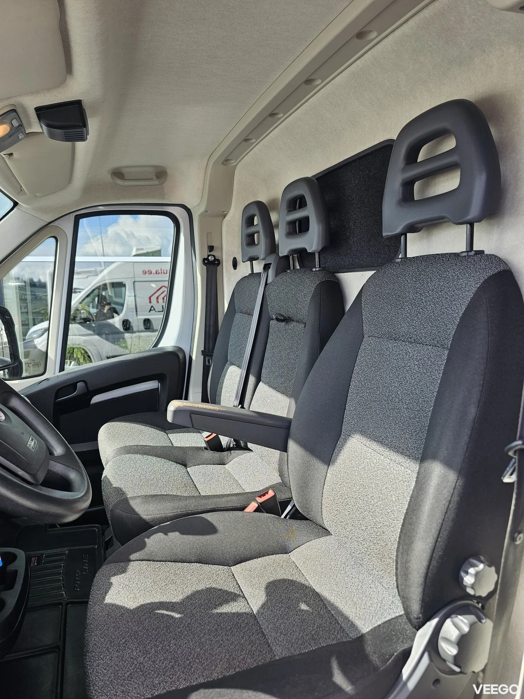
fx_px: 464
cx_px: 262
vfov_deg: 73.9
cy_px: 350
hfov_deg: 58.9
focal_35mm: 23
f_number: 1.7
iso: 25
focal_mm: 6.3
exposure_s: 1/180
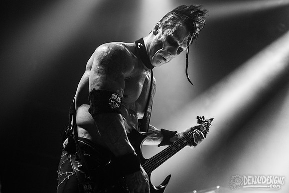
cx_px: 141
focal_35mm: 72
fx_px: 577
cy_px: 94
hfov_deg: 28.1
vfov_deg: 19.0
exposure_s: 1/200
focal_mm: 70
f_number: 3.2
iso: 2000
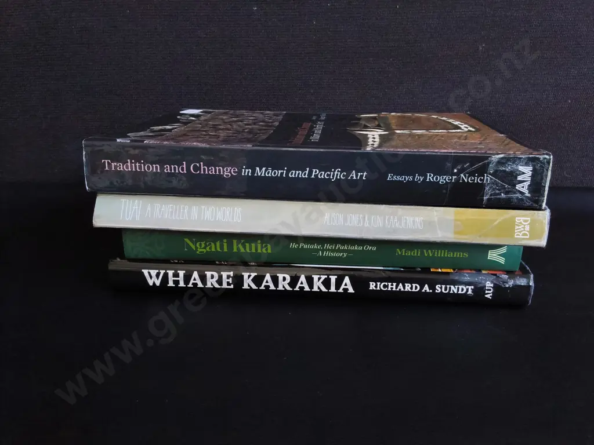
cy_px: 222
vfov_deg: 51.4
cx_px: 297
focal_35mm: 27
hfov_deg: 65.3
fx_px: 463
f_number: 2
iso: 320
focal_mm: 2.87
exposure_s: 1/120
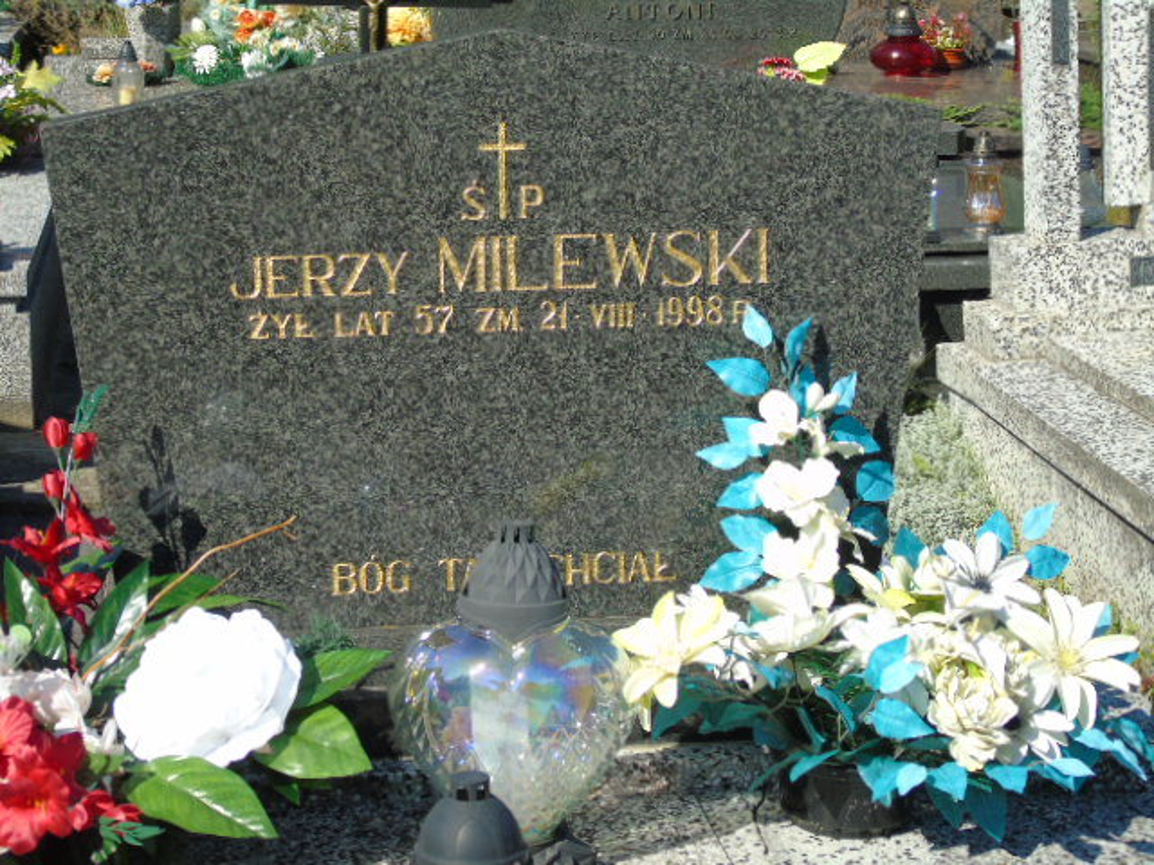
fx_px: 2734
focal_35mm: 82
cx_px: 577
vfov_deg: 18.0
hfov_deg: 23.8
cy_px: 432
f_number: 4.1
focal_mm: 15
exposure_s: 1/500
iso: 80
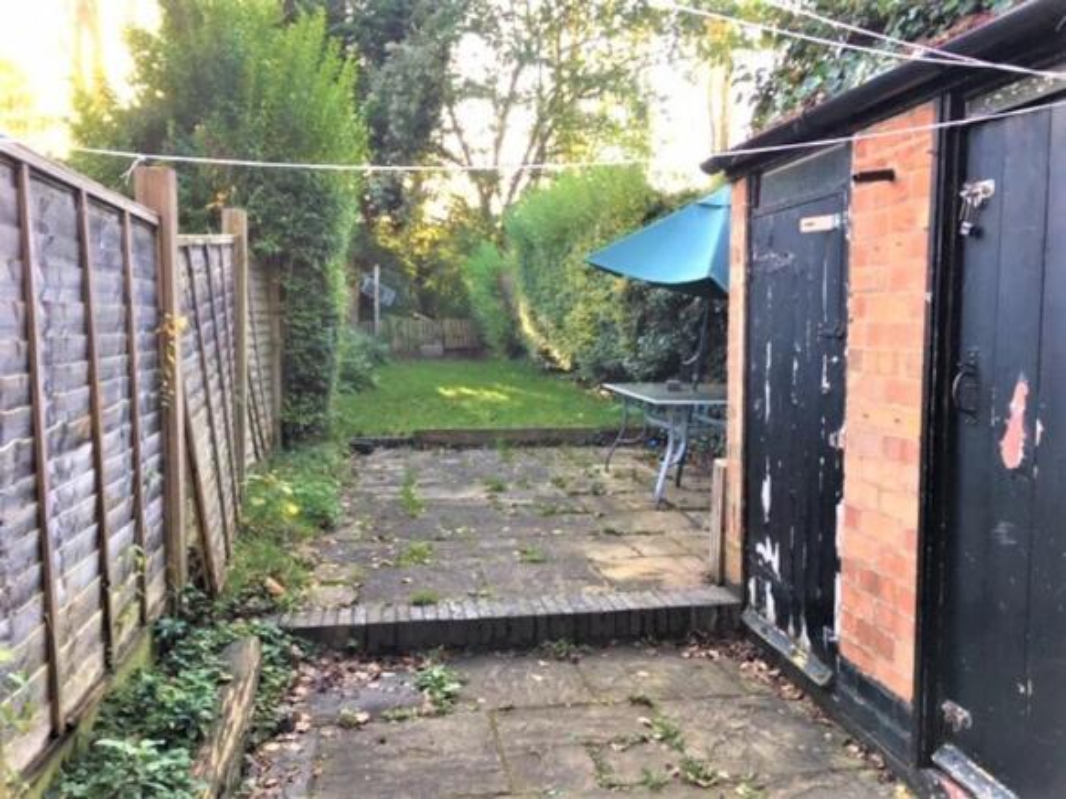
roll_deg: -1.0
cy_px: 400
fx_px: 893
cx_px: 533
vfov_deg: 48.2
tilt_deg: -4.7
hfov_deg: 61.7
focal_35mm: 29
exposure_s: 1/100
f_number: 2.2
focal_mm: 4.15
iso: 40
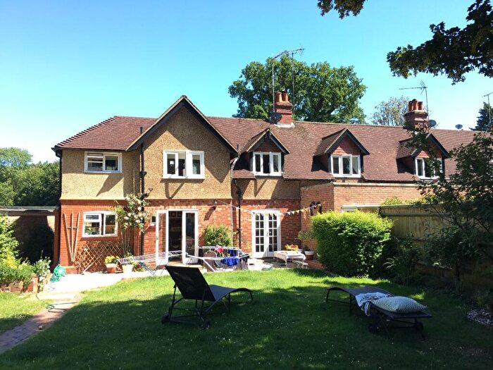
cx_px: 246
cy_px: 185
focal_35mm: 29
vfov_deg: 48.2
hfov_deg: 61.7
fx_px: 413
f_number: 2.2
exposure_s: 1/326
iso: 25
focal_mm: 4.15
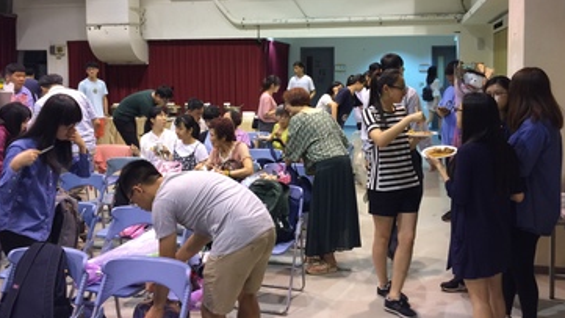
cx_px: 282
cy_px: 97
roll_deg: -1.2
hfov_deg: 56.6
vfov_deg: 33.3
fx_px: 524
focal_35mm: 35
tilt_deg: -4.1
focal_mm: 4.15
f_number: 2.2
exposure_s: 1/15
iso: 40
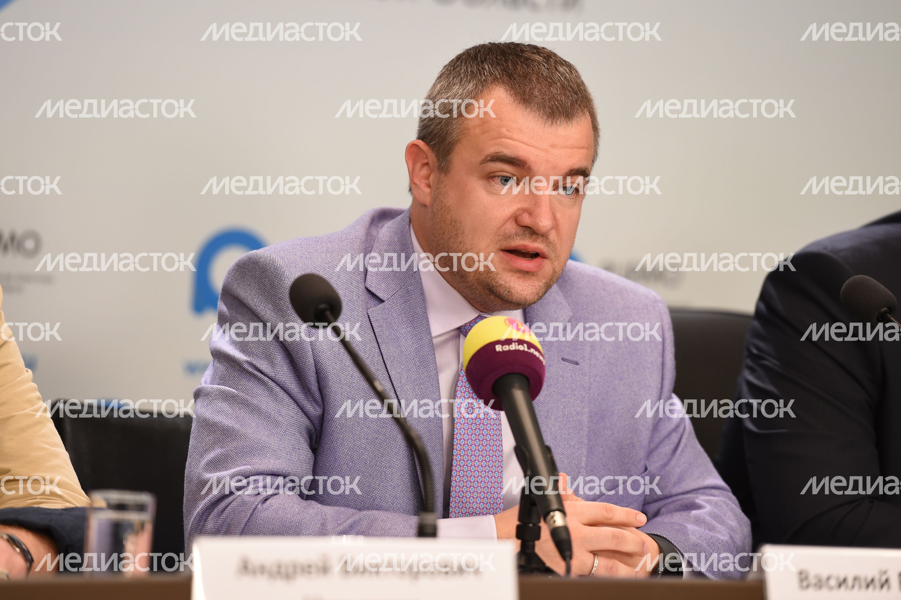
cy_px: 300
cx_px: 450
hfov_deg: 11.1
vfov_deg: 7.4
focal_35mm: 185
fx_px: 4628
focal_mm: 185
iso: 1600
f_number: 3.5
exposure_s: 1/250
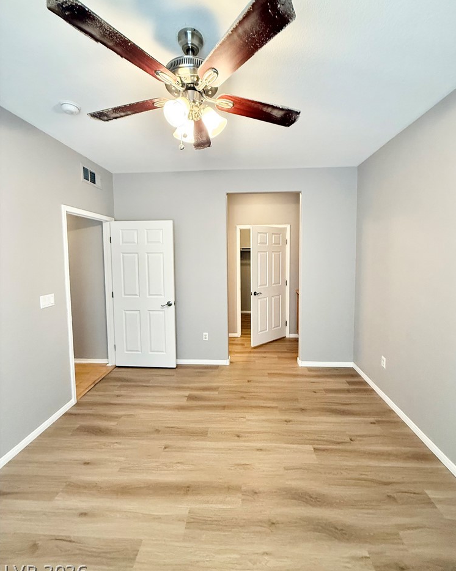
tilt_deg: -3.0
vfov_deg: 96.7
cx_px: 234
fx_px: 253
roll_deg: +0.9
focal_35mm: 15
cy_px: 272
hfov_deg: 84.0
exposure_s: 1/60
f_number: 2.2
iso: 250
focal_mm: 2.22
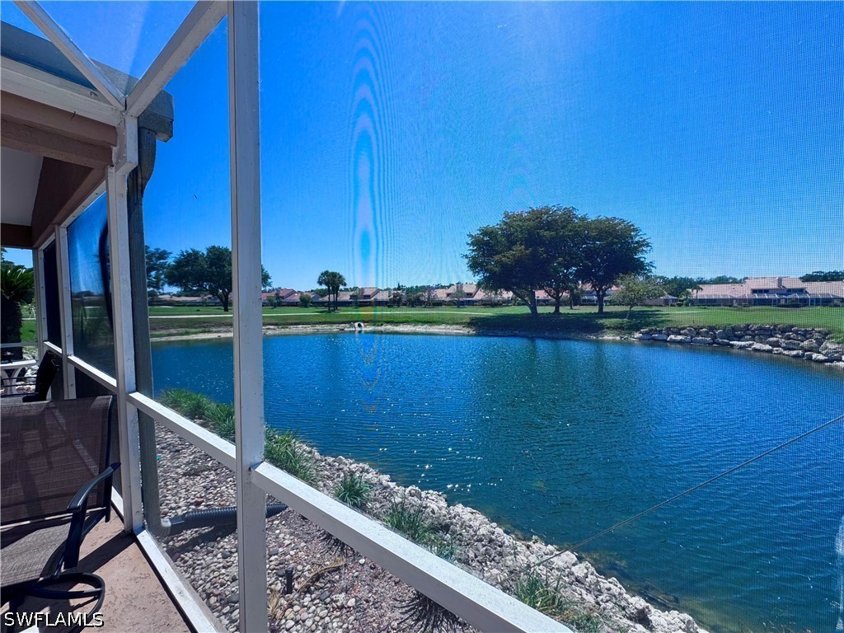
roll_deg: +0.1
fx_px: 341
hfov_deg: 102.1
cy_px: 316
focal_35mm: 14
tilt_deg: -3.6
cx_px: 422
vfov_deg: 85.7
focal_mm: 2.22
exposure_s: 1/1506
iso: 50
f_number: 2.2
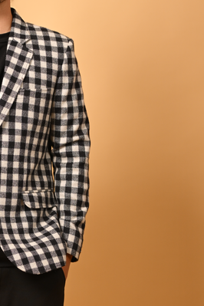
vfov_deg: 14.8
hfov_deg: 9.8
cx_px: -36
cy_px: 223
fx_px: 1173
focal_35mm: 138
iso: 200
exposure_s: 1/1000
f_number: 2.2
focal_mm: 50
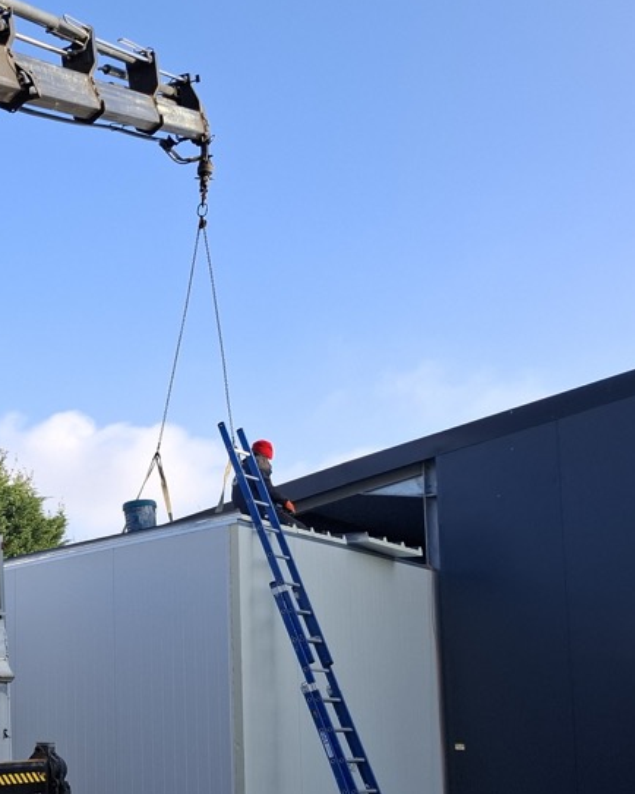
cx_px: -140
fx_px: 1244
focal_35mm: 53
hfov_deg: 25.5
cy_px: 522
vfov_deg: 35.0
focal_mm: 5.54
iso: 50
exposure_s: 1/834
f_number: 1.8
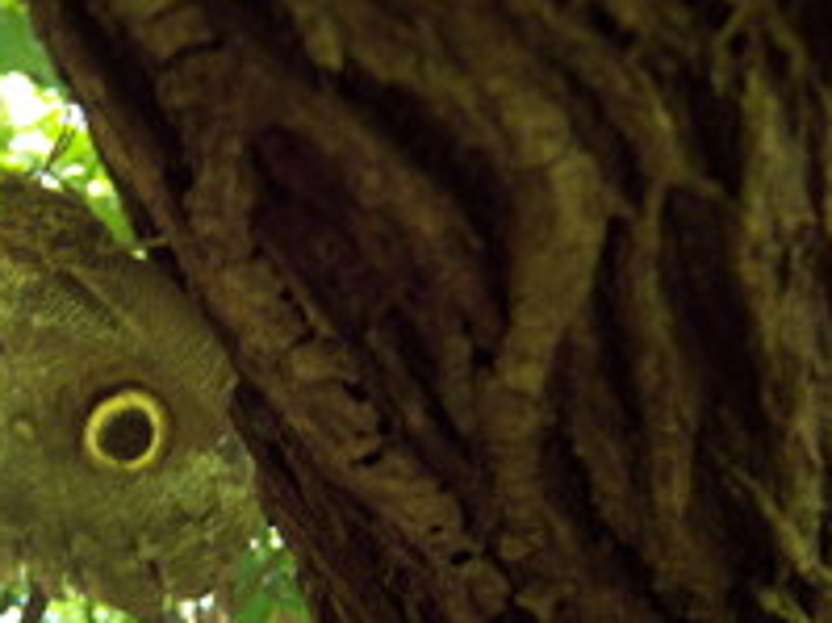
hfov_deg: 28.6
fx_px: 1585
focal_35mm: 66
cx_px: 136
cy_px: 431
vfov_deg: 22.1
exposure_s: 1/15
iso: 160
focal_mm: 7.5
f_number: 2.8
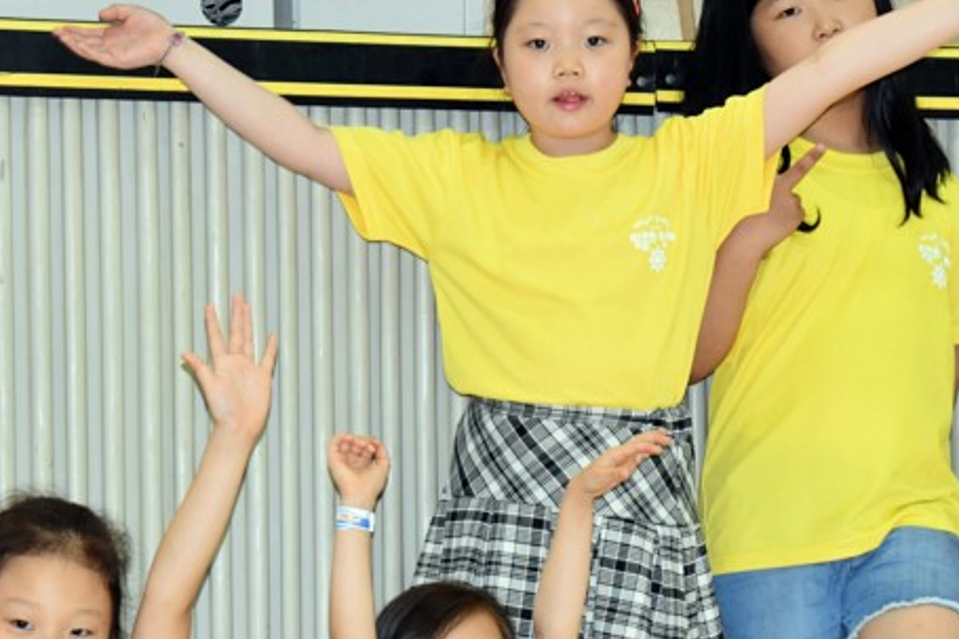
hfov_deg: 10.7
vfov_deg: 7.1
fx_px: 5139
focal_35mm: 193
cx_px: 449
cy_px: 331
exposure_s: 1/80
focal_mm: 65
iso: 800
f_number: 5.3
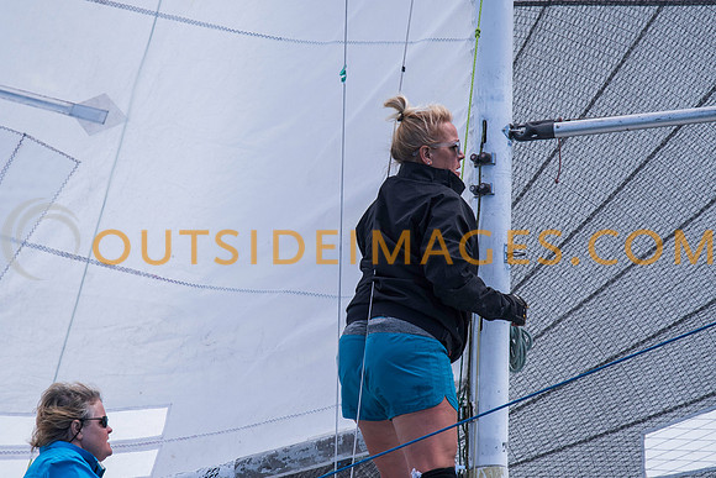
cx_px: 358
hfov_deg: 4.6
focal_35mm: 450
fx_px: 8952
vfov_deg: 3.1
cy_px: 239
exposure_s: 1/3200
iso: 320
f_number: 5
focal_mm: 300
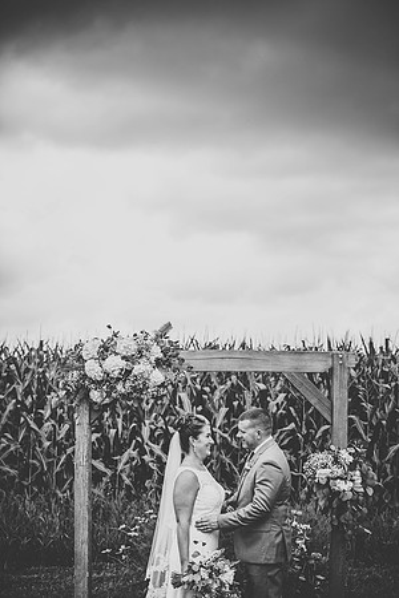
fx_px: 1164
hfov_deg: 19.5
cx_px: 200
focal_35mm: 70
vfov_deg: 28.8
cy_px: 299
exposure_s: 1/1600
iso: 200
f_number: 2.8
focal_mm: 70
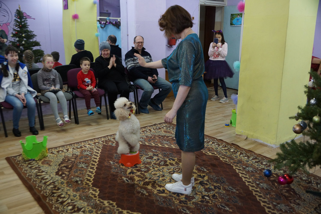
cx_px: 160
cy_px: 107
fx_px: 321
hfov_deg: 53.1
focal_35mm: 36
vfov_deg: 36.9
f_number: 4.5
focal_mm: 24
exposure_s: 1/50
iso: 800
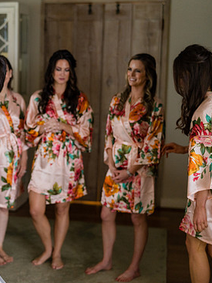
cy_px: 135
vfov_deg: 25.7
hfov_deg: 18.9
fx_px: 621
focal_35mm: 76
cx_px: 5
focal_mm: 50
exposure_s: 1/320
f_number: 1.8
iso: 1250
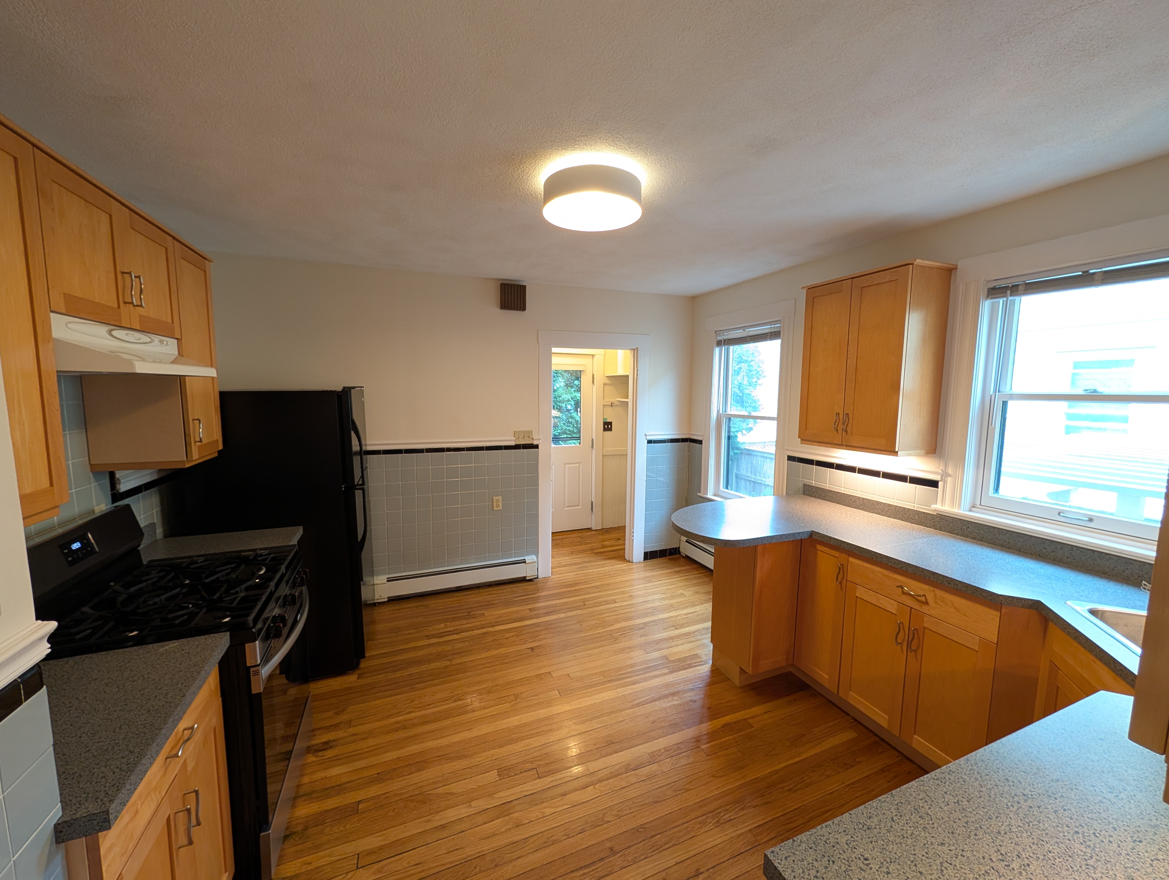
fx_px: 406
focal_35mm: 12
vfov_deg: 94.6
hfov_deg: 110.5
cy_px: 440
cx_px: 584
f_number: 1.7
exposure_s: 1/30
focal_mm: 2.02
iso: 181
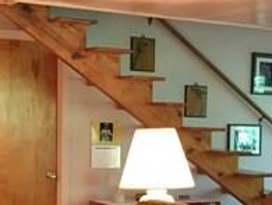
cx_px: 257
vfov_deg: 15.5
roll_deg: -0.5
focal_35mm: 95
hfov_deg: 20.1
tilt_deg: -3.7
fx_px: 748
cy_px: 172
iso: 200
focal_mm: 4.15
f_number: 2.2
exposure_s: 1/15
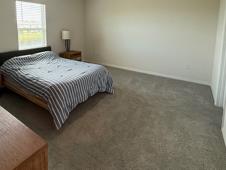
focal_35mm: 22
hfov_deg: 75.4
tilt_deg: -6.3
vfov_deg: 58.0
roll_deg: +0.9
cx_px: 89
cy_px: 42
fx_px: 144
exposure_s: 1/120
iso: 250
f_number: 2.2
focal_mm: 2.22
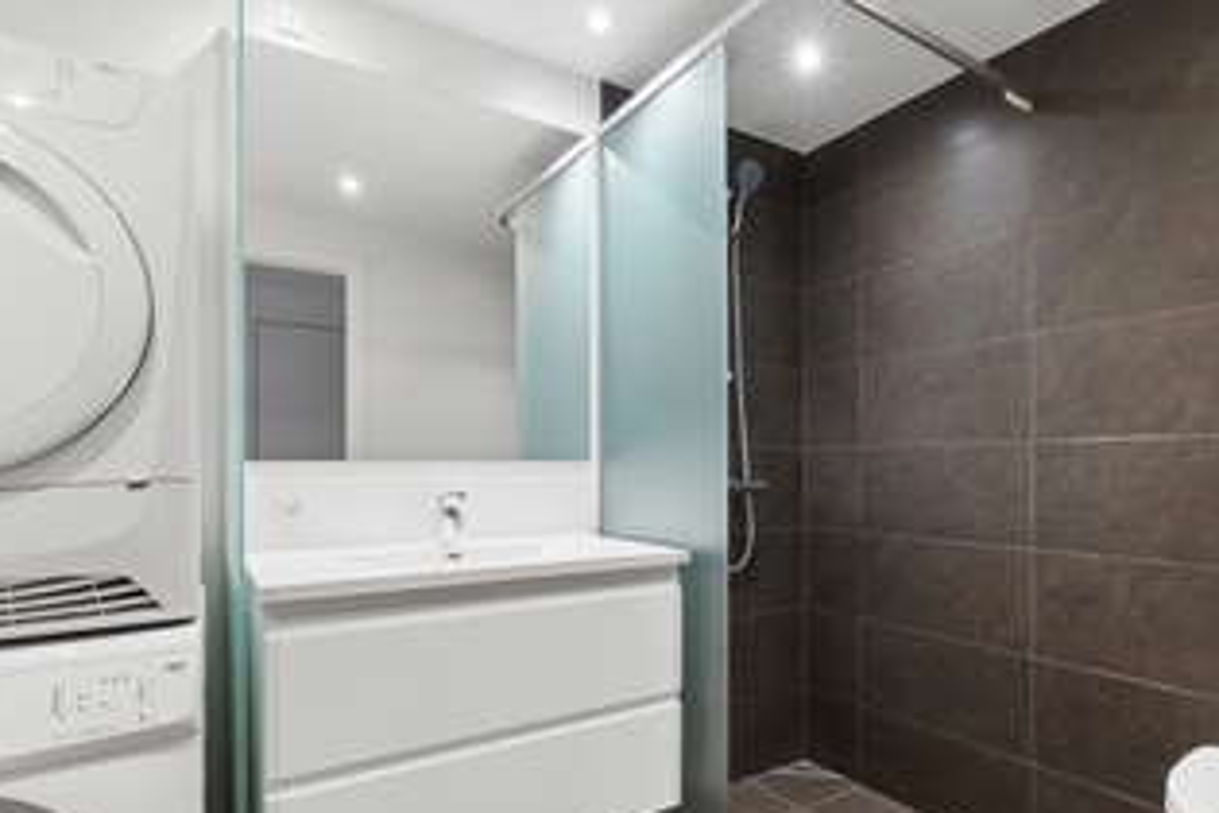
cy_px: 476
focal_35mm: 21
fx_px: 711
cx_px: 673
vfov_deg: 59.1
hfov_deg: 80.9
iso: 200
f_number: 8
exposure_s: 1/5
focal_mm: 10.5
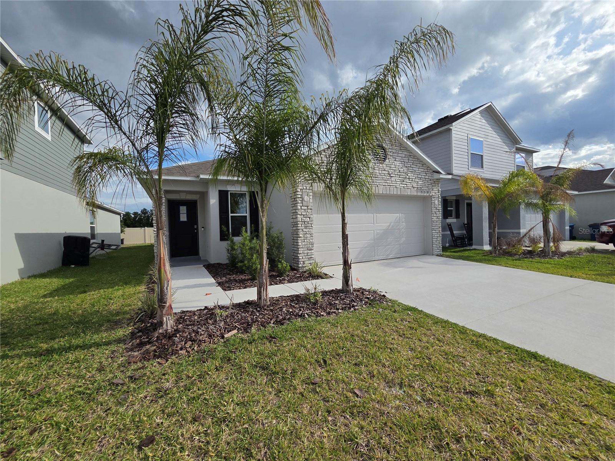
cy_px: 230
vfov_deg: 89.9
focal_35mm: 13
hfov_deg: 106.2
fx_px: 231
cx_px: 308
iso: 50
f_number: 2.2
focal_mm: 2.2
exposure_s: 1/2016
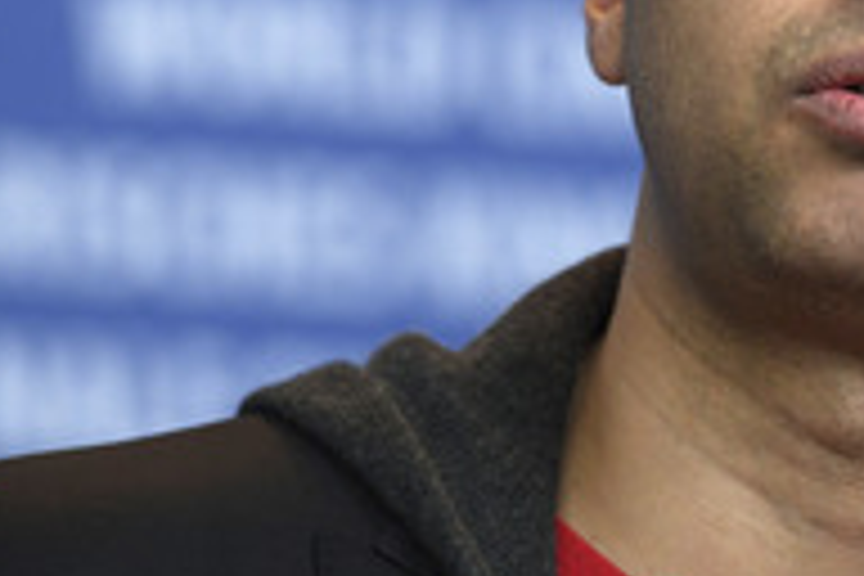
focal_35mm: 469
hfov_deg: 4.4
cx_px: 340
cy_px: -18
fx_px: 11255
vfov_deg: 2.9
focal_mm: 200
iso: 1000
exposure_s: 1/320
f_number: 3.5
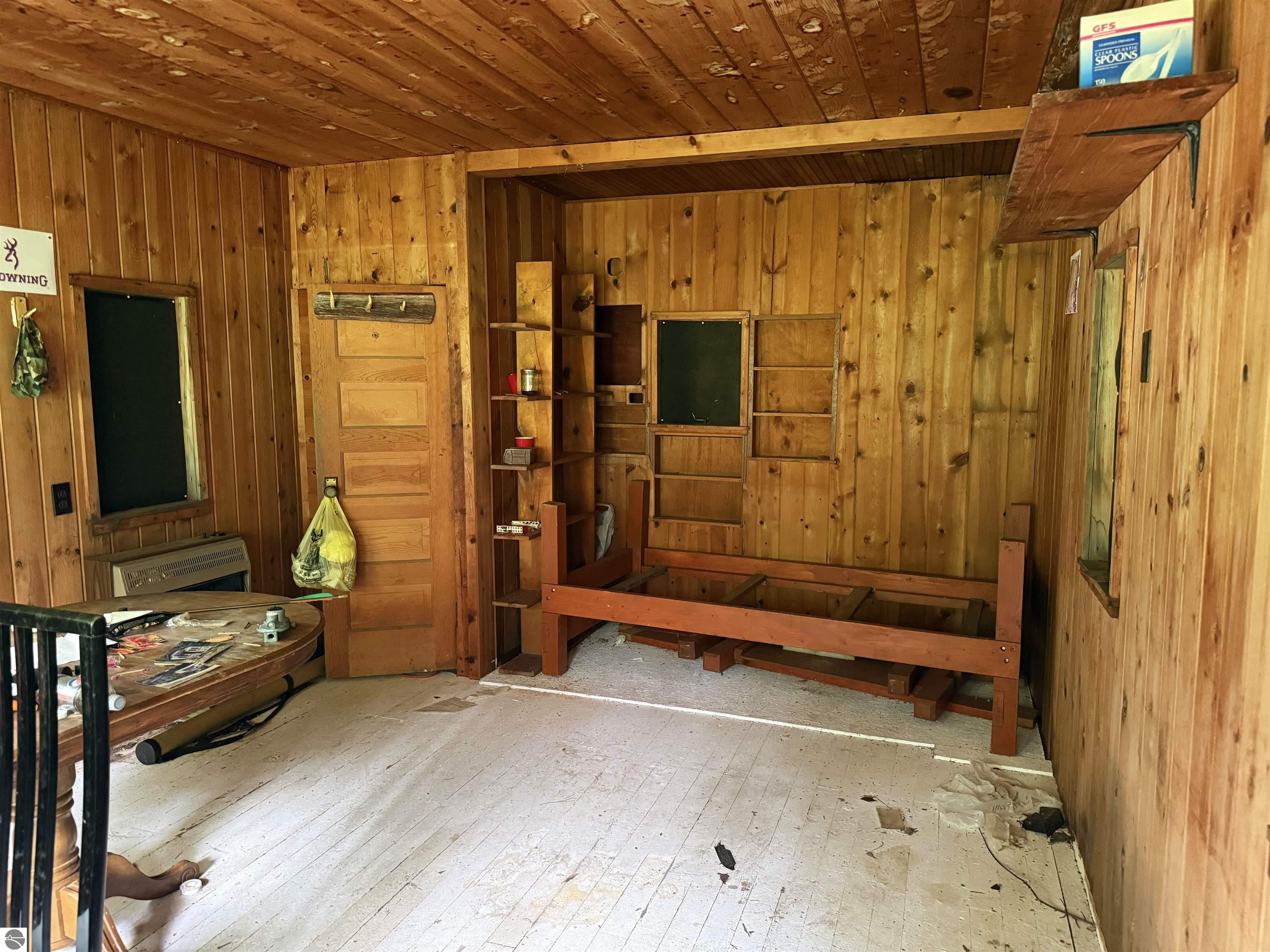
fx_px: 881
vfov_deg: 56.8
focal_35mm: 24
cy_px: 476
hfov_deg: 71.6
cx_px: 635
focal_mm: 6.76
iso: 1000
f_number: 1.78
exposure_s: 1/39
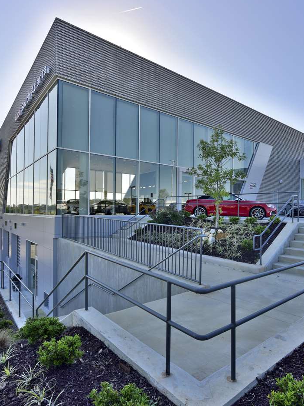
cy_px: 209
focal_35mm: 21
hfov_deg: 63.4
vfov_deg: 79.0
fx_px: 246
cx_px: 158
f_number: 10
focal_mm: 17
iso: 500
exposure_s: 1/250
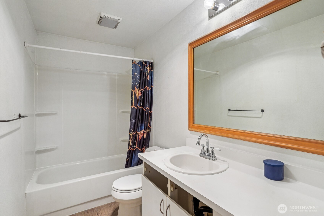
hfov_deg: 93.3
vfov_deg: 70.4
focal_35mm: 17
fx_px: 153
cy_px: 108
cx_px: 162
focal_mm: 17
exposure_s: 1/20
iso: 400
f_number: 8
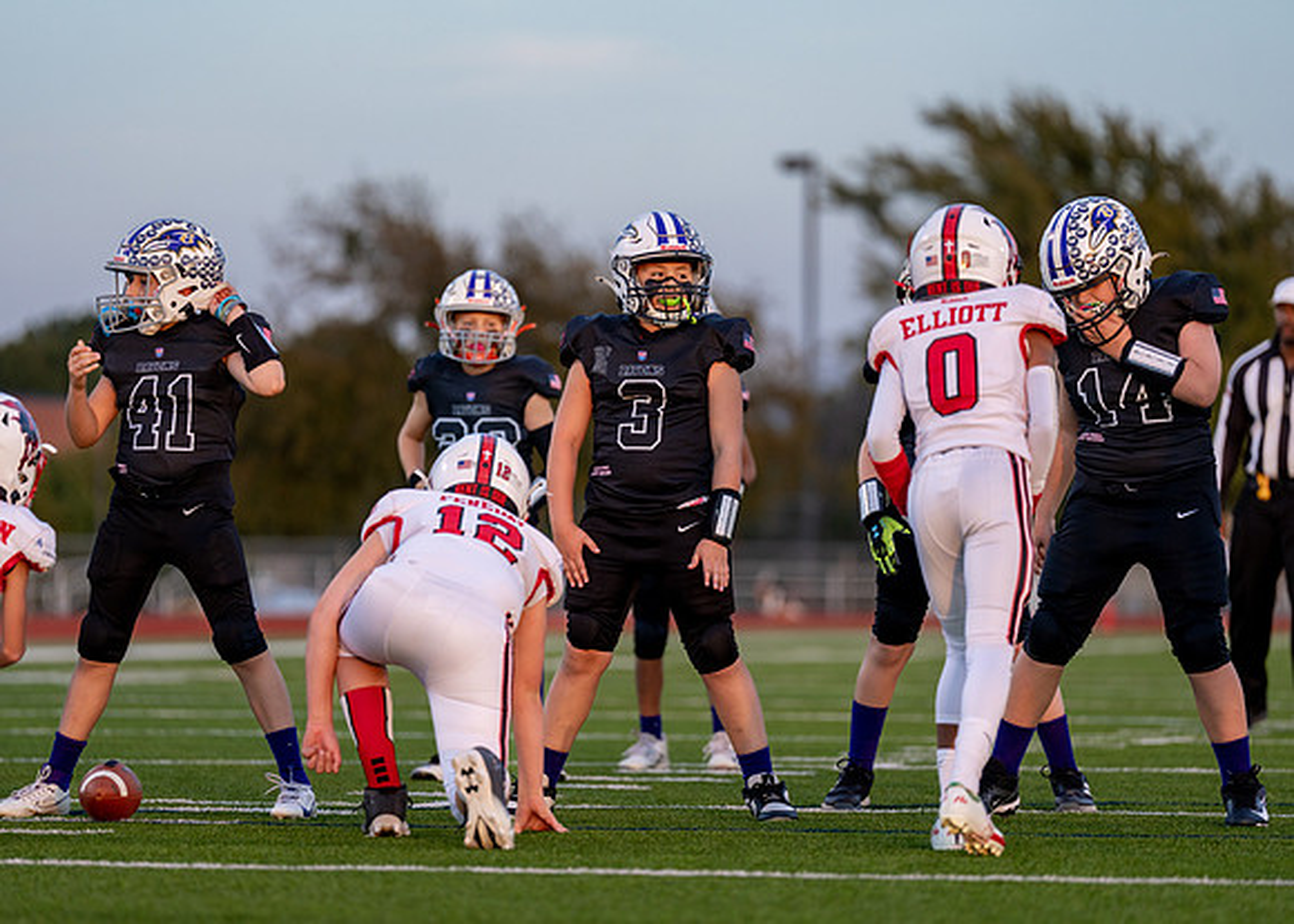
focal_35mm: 210
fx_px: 7700
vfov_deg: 6.9
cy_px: 462
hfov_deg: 9.6
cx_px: 647
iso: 500
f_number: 2.8
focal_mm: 200
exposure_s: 1/1250
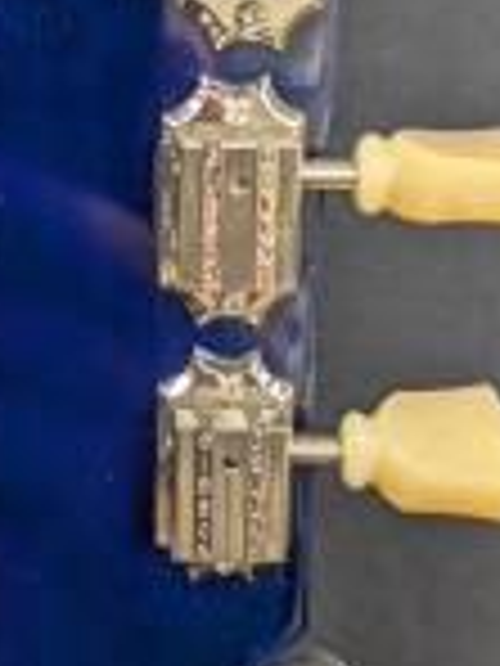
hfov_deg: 22.2
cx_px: 70
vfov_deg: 29.6
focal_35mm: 65
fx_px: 1252
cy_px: 230
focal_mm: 6.9
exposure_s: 1/37.3
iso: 77
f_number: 1.68
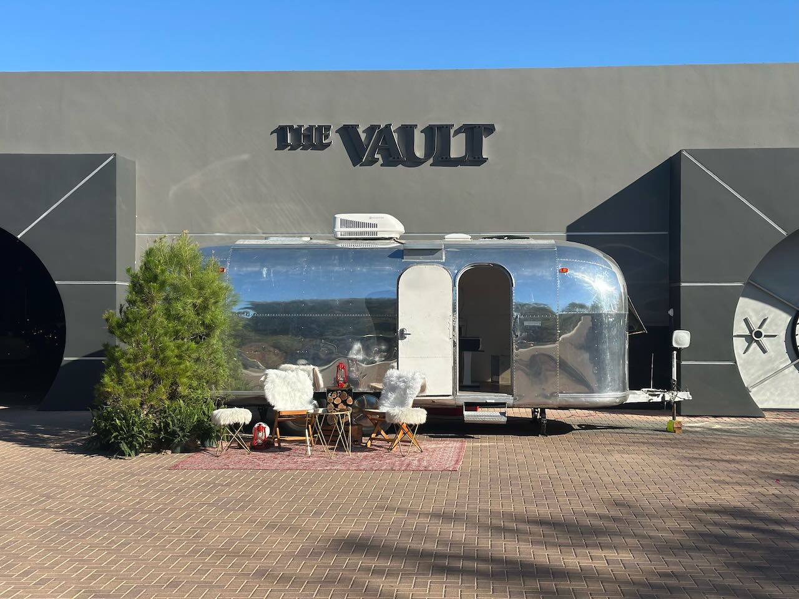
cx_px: 400
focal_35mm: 48
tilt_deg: +1.3
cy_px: 300
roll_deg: +0.2
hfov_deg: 39.7
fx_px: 1108
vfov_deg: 30.3
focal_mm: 6.86
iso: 100
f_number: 1.78
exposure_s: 1/5556
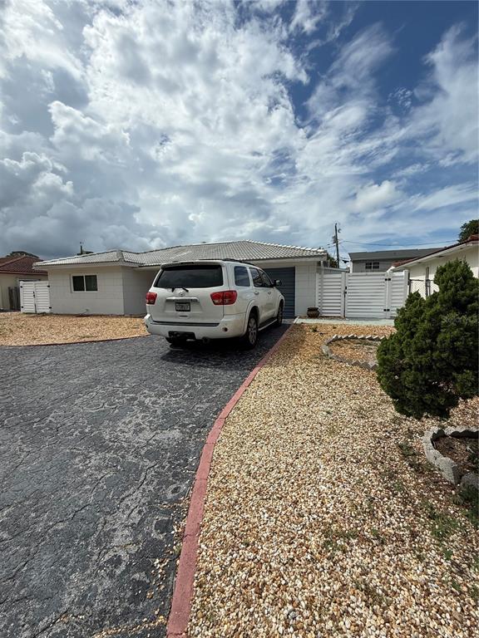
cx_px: 240
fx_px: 258
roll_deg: -0.1
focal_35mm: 14
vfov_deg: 102.1
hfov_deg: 85.7
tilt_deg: -5.0
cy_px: 319
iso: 50
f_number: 2.2
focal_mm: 2.22
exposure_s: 1/4425
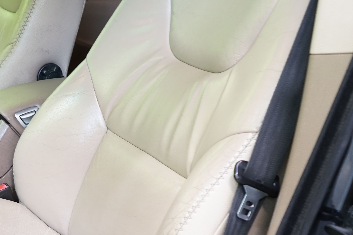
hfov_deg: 27.4
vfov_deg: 19.9
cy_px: 159
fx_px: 667
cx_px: -26
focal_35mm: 68
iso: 800
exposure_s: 1/13
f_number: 4.5
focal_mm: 28
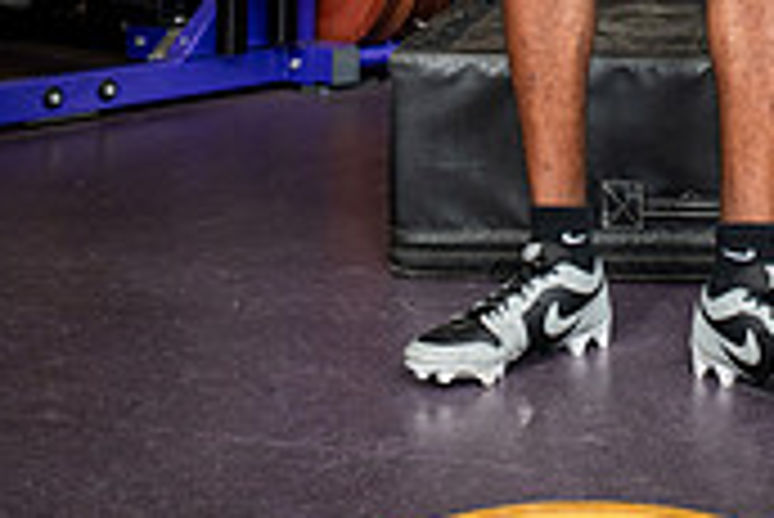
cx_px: 621
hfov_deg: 21.4
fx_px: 2023
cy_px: -464
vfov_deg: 13.0
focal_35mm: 94
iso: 500
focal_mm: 36
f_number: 5.6
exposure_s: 1/250
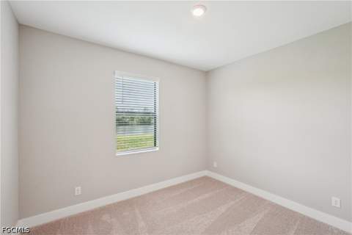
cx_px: 176
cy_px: 118
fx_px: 156
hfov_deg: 96.7
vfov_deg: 73.7
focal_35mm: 16
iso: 400
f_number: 8
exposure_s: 1/25
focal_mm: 16
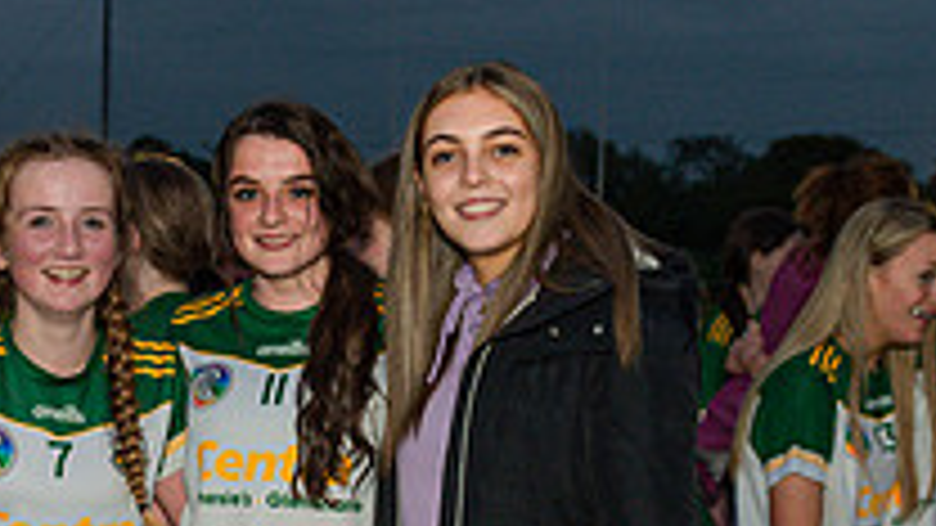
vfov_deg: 13.6
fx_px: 2184
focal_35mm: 88
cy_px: 512
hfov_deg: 23.8
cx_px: 194
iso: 1600
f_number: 2.8
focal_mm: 24
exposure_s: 1/125
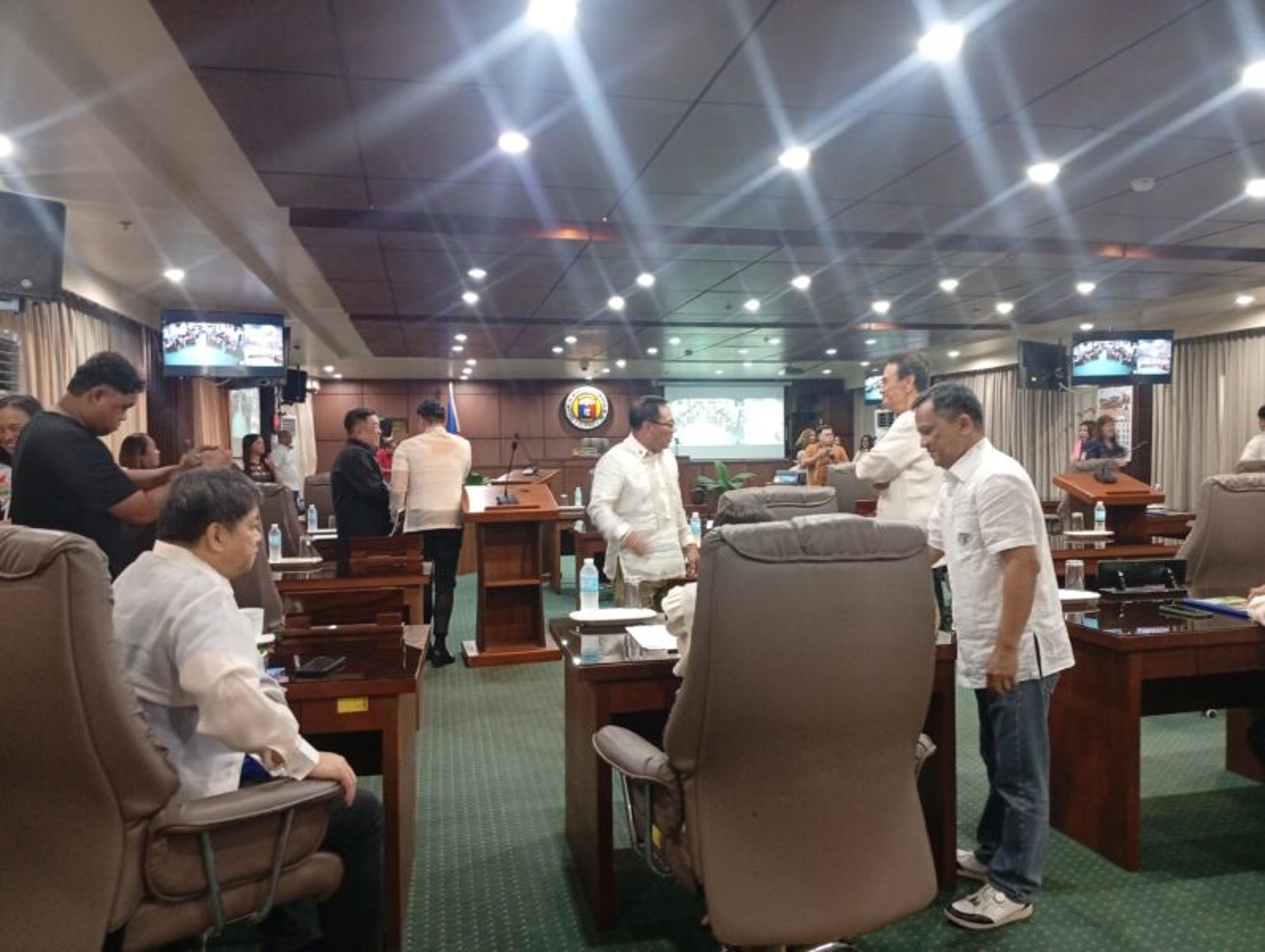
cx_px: 632
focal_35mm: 27
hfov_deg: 65.3
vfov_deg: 51.5
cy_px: 476
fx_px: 988
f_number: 1.8
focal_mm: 3.98
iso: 610
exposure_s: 1/24
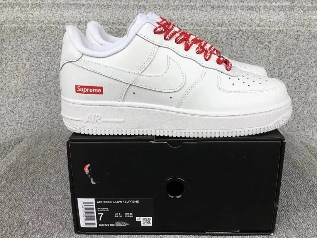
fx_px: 311
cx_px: 171
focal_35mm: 34
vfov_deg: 41.7
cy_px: 109
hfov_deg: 53.9
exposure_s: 1/119
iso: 25
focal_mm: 3.3
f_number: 2.4
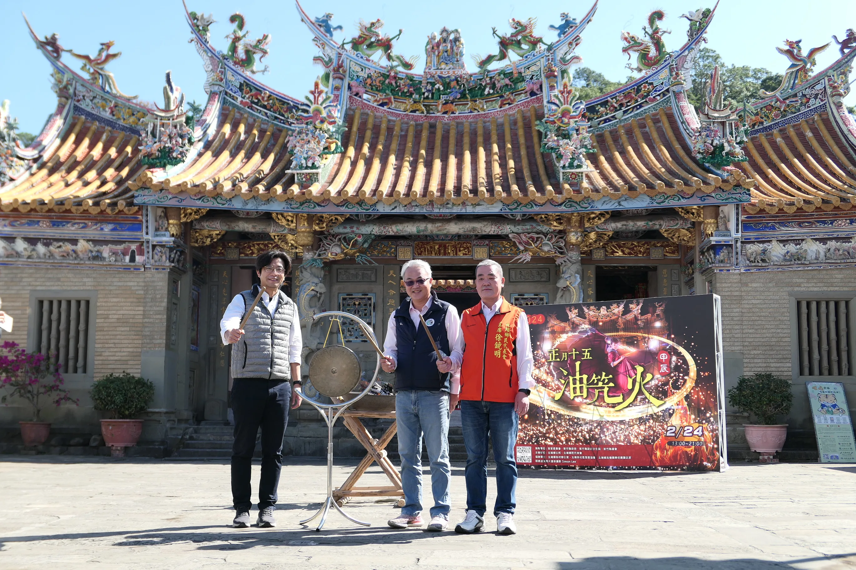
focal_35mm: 44
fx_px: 1046
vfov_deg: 30.5
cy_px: 285
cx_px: 428
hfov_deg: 44.5
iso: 125
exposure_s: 1/800
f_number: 2.8
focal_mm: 16.1
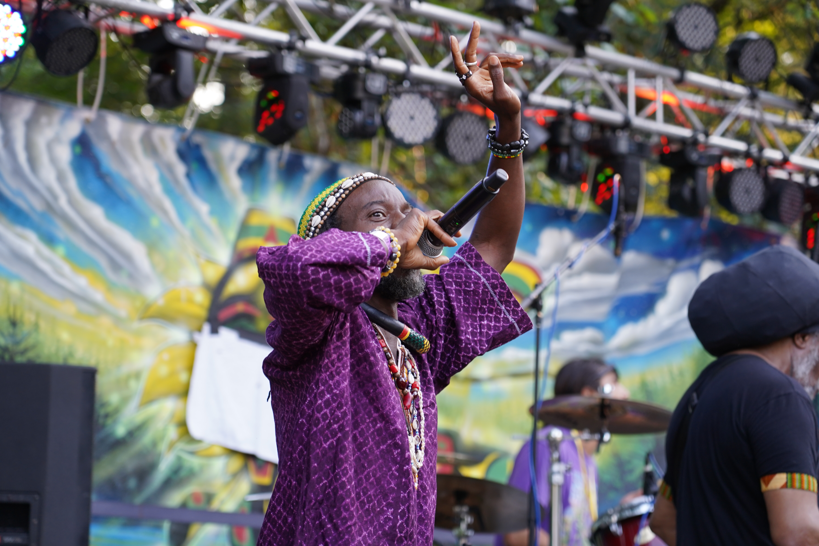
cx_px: 410
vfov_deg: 13.0
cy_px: 273
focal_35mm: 105
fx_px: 2389
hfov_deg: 19.5
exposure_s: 1/160
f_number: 4
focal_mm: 105
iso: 500
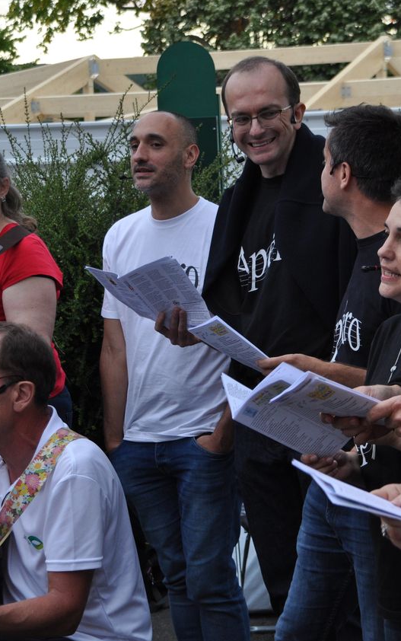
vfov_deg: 18.0
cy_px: 318
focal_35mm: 116
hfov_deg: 11.3
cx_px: 226
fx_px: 2026
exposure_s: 1/60
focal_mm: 50
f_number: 4.8
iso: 500
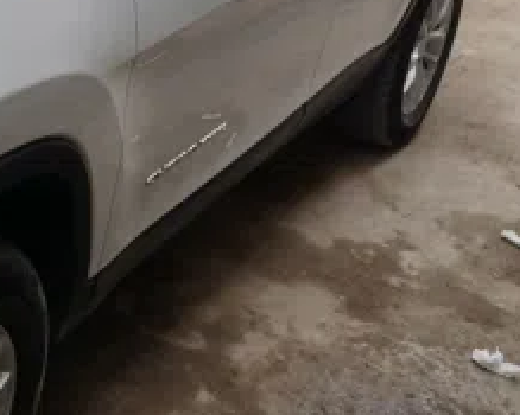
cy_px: 116
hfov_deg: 23.2
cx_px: -64
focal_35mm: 77
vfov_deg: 19.8
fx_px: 1185
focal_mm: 5.3
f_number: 1.8
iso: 50
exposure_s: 1/211
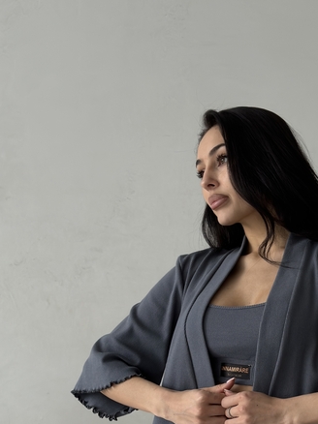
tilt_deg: +3.2
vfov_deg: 29.6
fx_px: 785
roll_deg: -0.6
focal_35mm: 64
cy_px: 335
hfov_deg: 22.6
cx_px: 246
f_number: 1.78
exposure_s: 1/94
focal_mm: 6.86
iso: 125
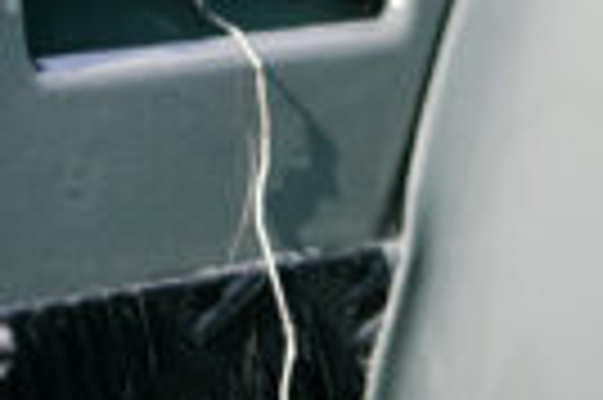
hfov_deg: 7.7
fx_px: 4500
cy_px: -762
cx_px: 266
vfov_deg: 4.9
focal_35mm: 269
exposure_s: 1/16000
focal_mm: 35
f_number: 1.2
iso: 1600
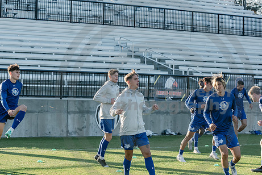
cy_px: 98
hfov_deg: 15.5
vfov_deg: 10.4
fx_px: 961
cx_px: 156
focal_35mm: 132
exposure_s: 1/1250
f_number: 7.1
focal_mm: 105
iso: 1250
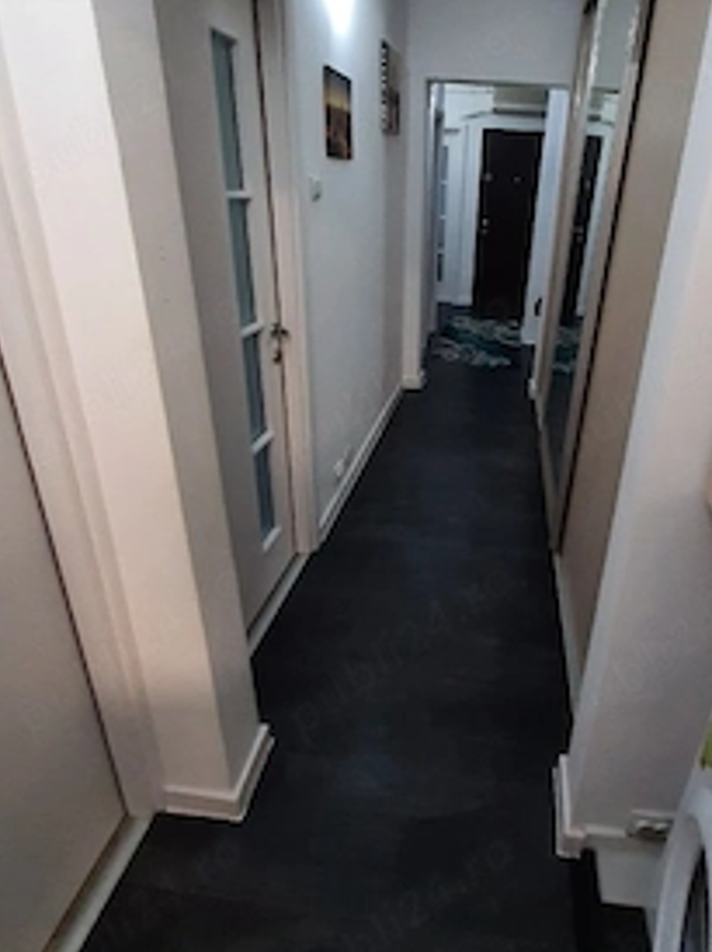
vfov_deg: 84.4
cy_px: 420
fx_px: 522
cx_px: 469
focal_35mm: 19
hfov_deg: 66.9
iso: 250
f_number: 2.2
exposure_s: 1/50
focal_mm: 1.42
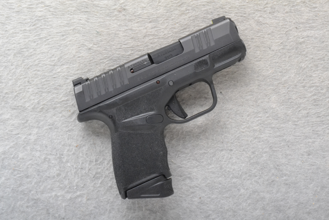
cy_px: 110
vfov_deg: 20.6
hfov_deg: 30.5
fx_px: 603
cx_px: 164
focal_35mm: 66
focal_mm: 44
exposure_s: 1/160
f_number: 20
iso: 3200
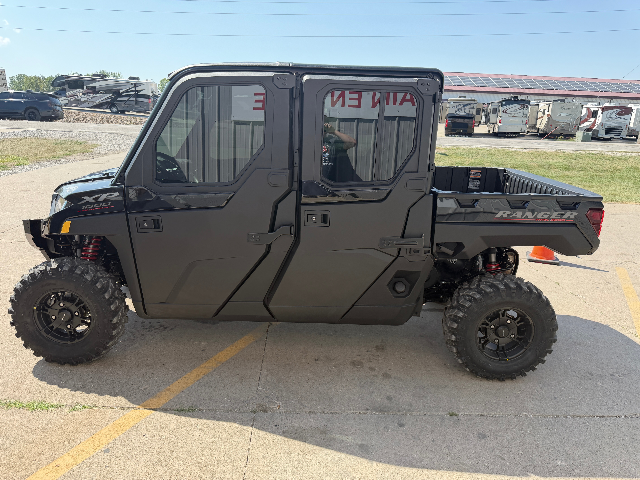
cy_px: 240
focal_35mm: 24
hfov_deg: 71.6
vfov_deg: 56.8
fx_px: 444
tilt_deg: -15.1
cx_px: 320
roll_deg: -2.3
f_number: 1.78
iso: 100
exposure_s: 1/2053
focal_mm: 6.76
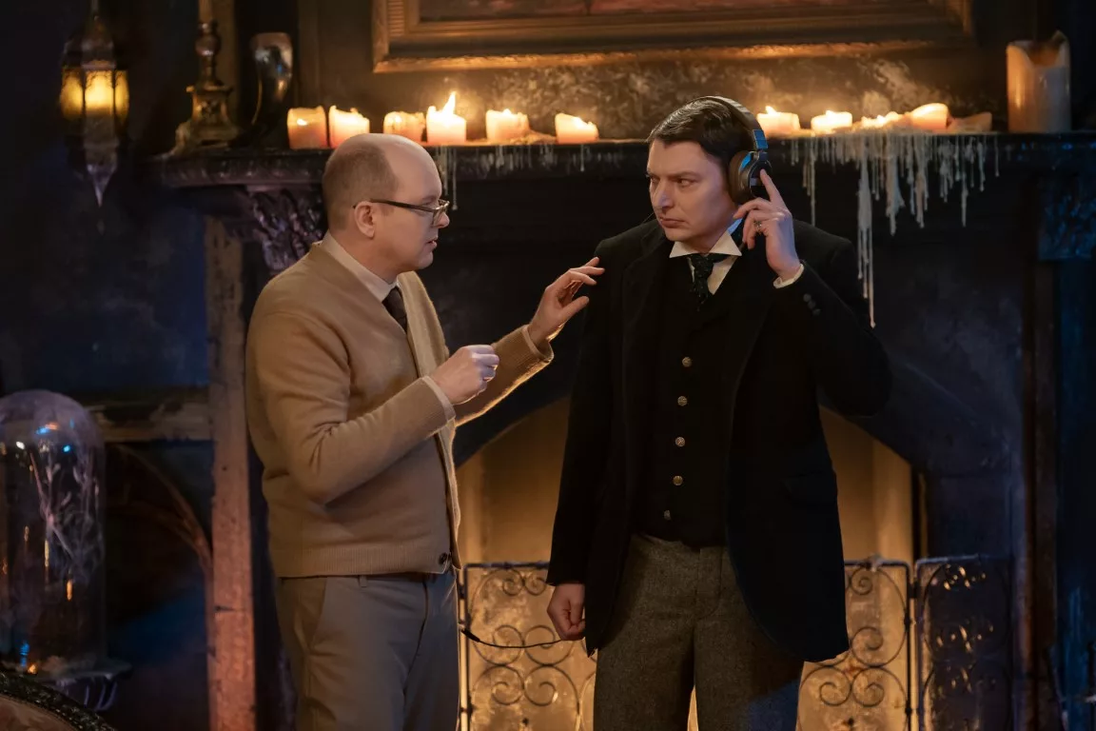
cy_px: 366
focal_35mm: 105
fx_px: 3196
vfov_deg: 13.0
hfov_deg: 19.5
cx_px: 548
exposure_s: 1/200
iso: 2500
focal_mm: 105
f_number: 1.8
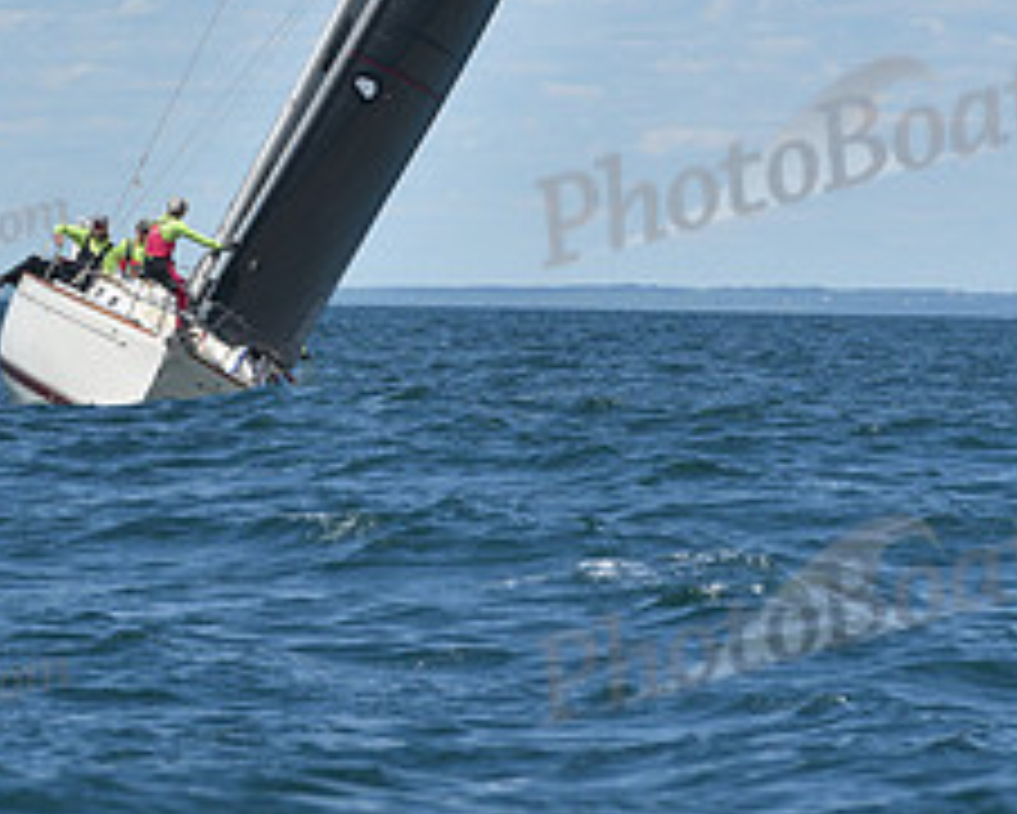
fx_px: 14484
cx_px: 304
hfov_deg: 4.0
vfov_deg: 3.2
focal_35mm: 481
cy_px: -18
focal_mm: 200
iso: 250
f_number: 10
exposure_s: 1/800
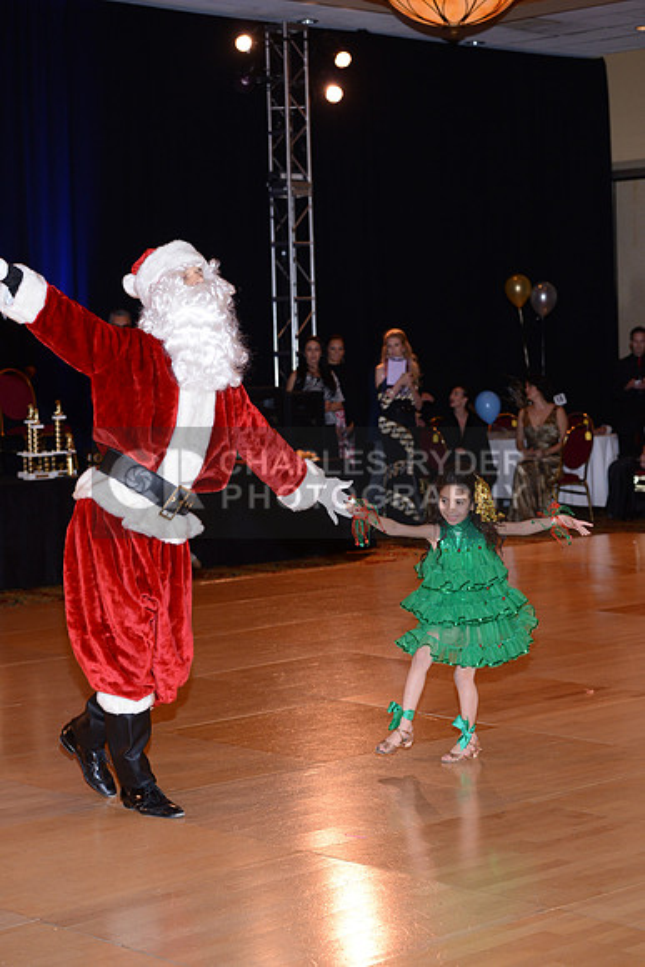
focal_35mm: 78
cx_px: 322
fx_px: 2095
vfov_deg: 26.0
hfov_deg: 17.5
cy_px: 484
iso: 1600
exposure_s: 1/200
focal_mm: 78
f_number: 5
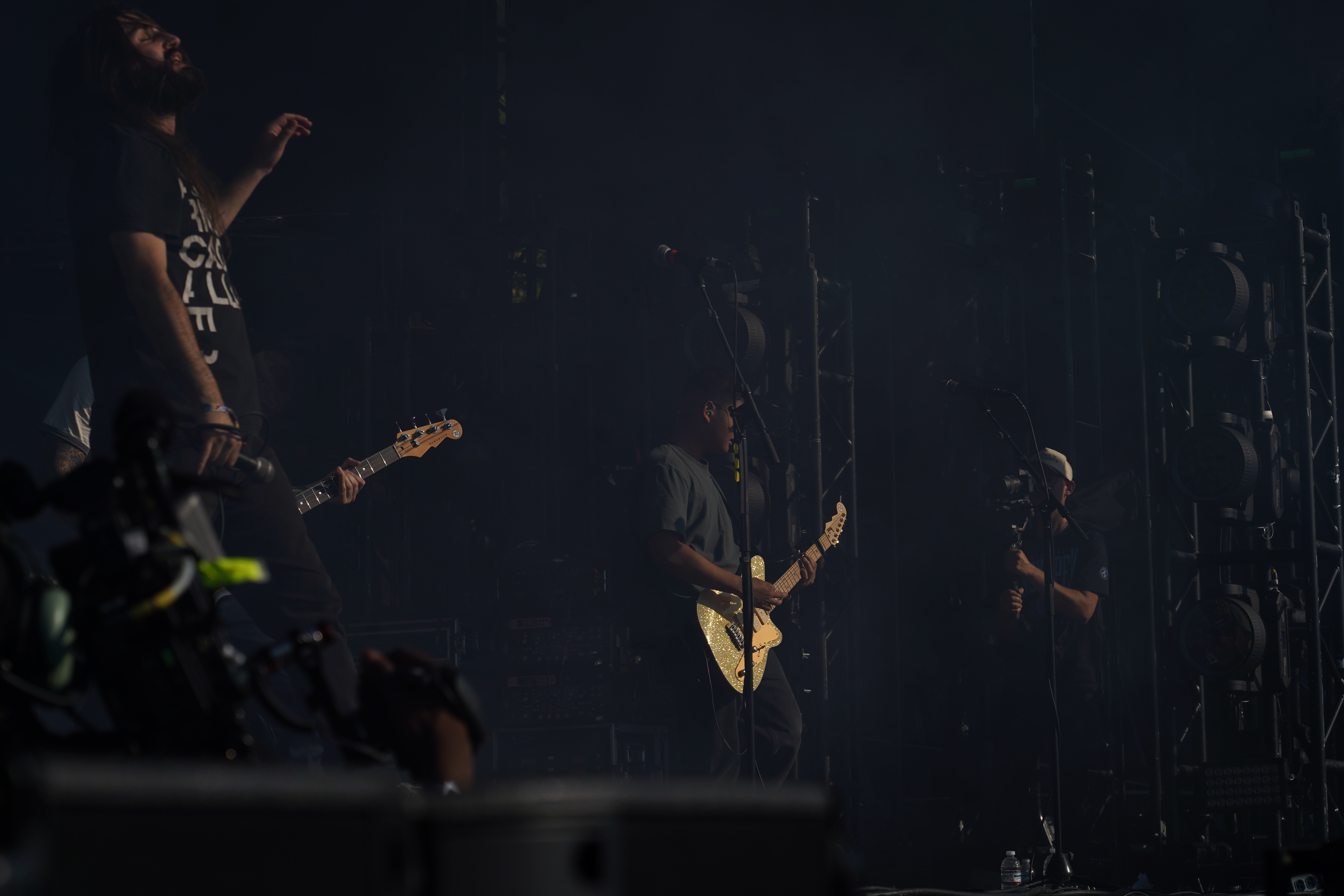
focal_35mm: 105
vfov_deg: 13.0
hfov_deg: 19.5
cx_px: 672
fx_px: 3920
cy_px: 448
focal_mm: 105
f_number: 8
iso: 100
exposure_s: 1/1000
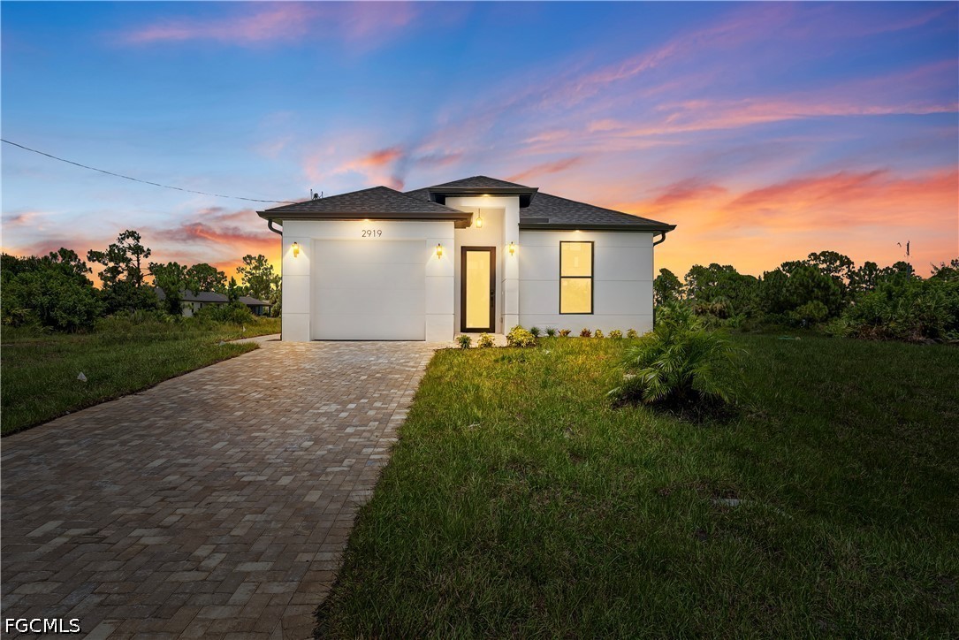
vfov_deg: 64.6
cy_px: 320
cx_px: 480
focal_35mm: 19
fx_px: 506
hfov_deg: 86.9
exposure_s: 1/200
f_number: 9
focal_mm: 19
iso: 200
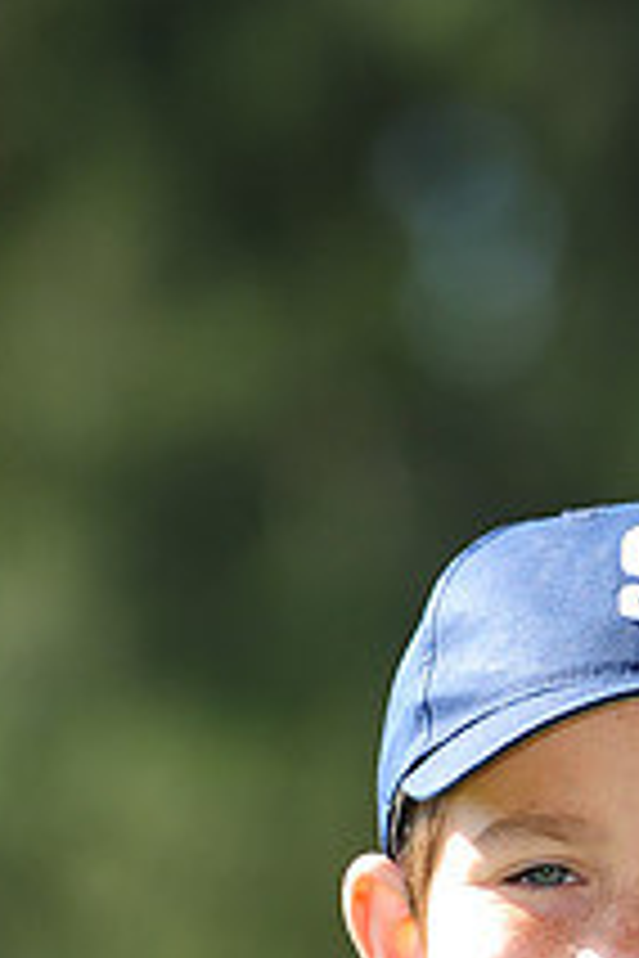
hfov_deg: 2.5
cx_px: 621
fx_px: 14509
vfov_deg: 3.8
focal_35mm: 545
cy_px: 1228
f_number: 4.5
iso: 200
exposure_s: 1/500
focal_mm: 200
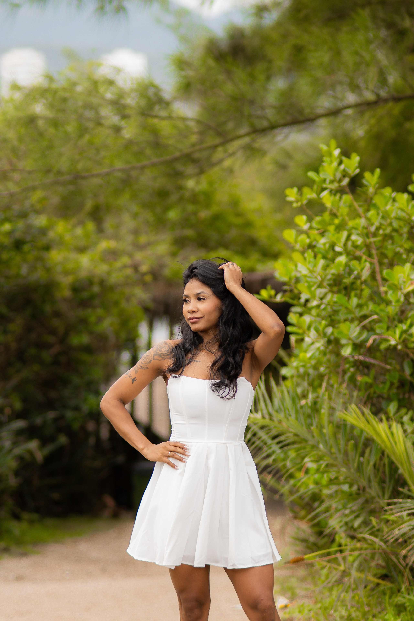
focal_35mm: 128
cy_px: 310
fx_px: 2199
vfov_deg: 16.1
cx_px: 207
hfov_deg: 10.8
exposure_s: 1/320
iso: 200
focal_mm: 85
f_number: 2.2
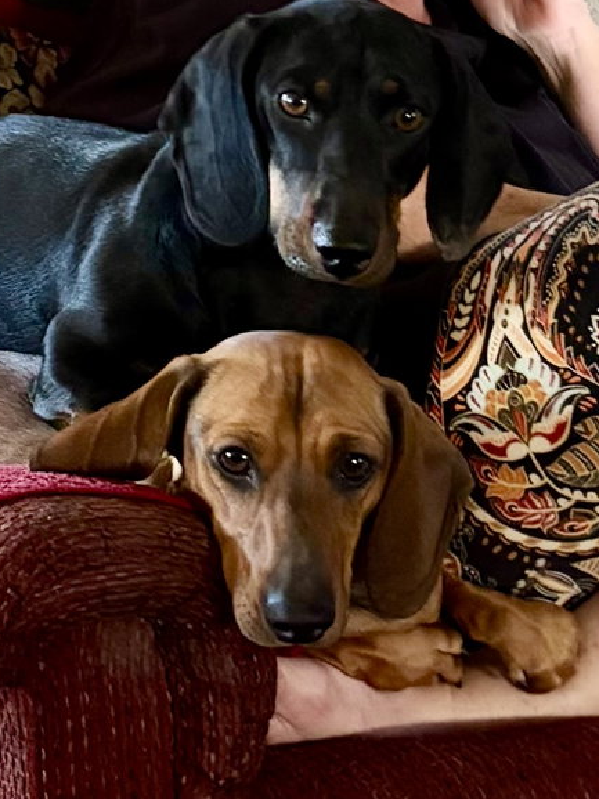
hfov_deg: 46.7
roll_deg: +0.3
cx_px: 328
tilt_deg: -12.9
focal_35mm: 30
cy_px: 399
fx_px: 693
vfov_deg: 60.0
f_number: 1.6
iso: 800
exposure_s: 1/30
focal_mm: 5.96
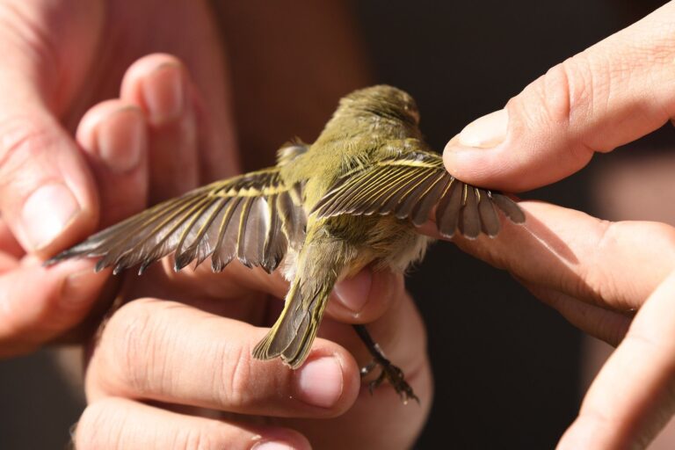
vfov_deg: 2.5
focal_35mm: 540
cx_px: 338
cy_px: 225
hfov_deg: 3.8
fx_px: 10124
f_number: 5.6
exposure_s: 1/400
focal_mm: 360
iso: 200
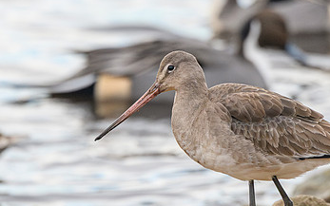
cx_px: 179
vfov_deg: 1.2
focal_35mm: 1058
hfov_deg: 2.0
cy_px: 96
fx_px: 9517
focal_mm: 400
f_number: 6.3
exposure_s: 1/1250
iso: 3200
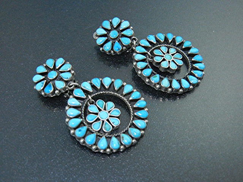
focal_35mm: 45
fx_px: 316
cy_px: 91
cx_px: 122
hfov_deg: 42.1
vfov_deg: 32.2
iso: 800
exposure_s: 1/30
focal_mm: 8.1
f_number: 7.6
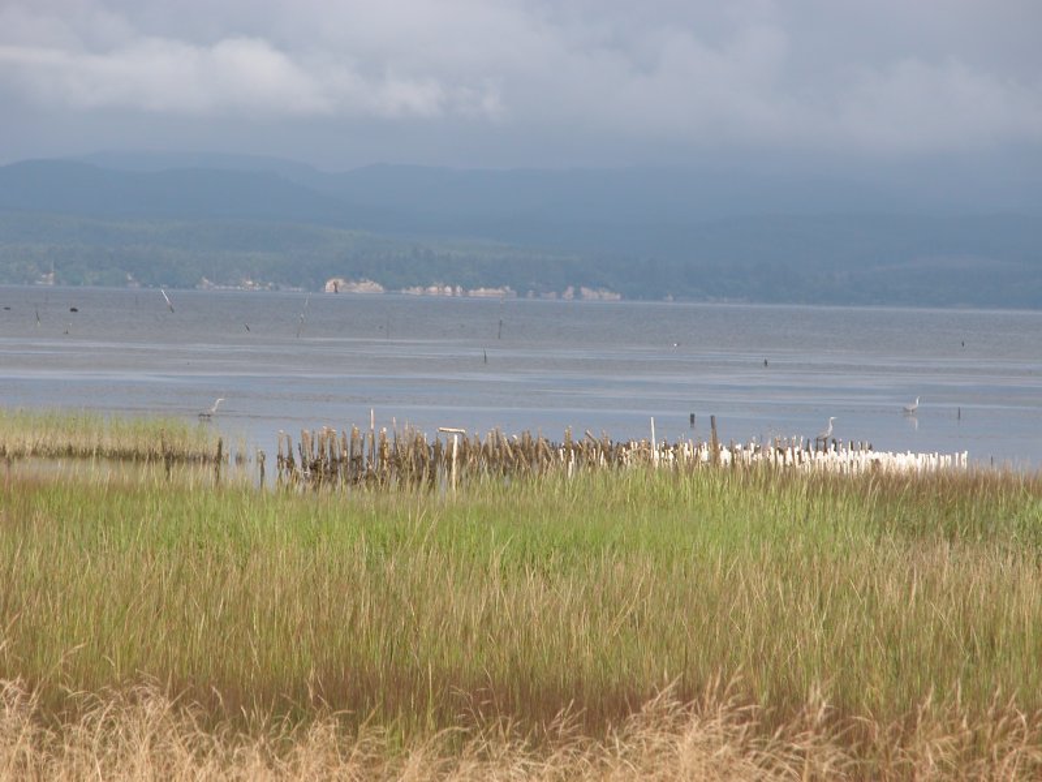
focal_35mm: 280
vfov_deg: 5.3
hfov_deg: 7.1
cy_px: 391
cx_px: 521
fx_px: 8428
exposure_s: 1/416
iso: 100
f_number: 5.9
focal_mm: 71.2
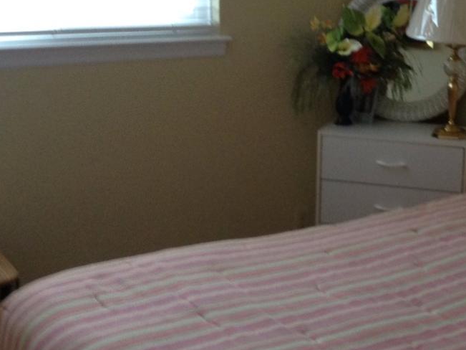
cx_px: 441
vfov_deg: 20.0
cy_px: 98
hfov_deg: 25.6
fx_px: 983
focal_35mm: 73
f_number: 2.4
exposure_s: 1/24
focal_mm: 3.3
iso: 80
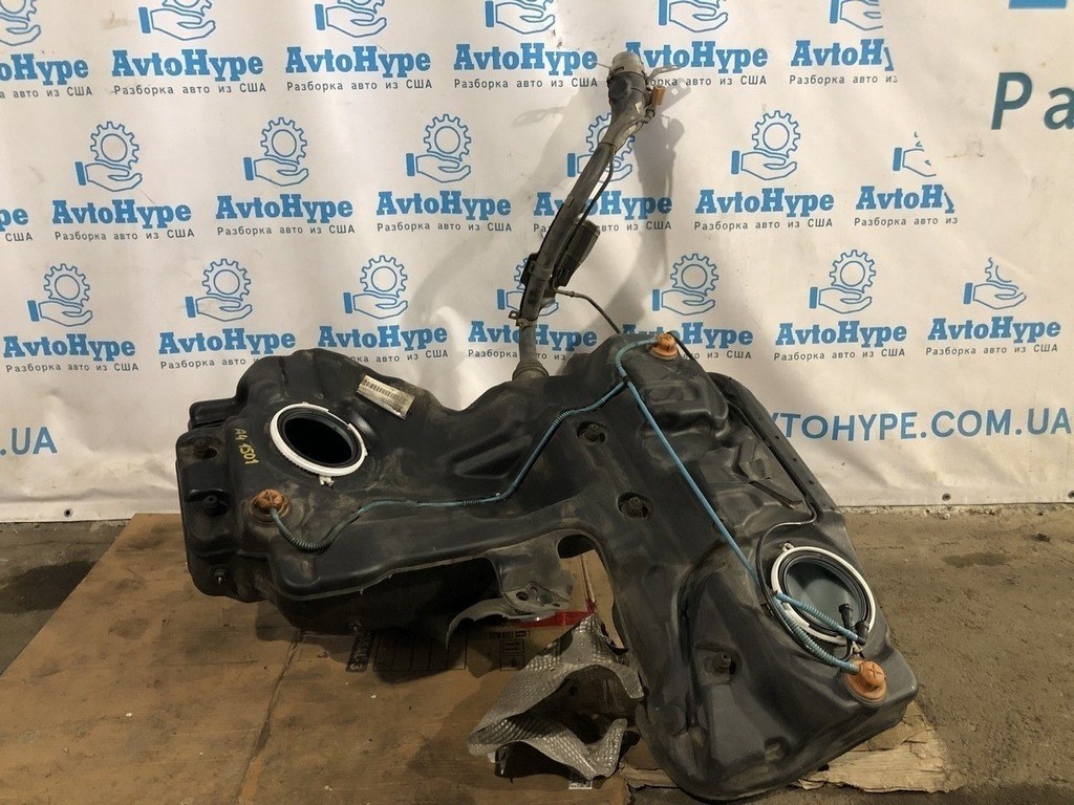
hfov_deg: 63.4
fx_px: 869
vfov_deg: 49.7
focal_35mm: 28
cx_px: 537
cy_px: 402
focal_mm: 4
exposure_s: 1/8
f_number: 1.8
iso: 80
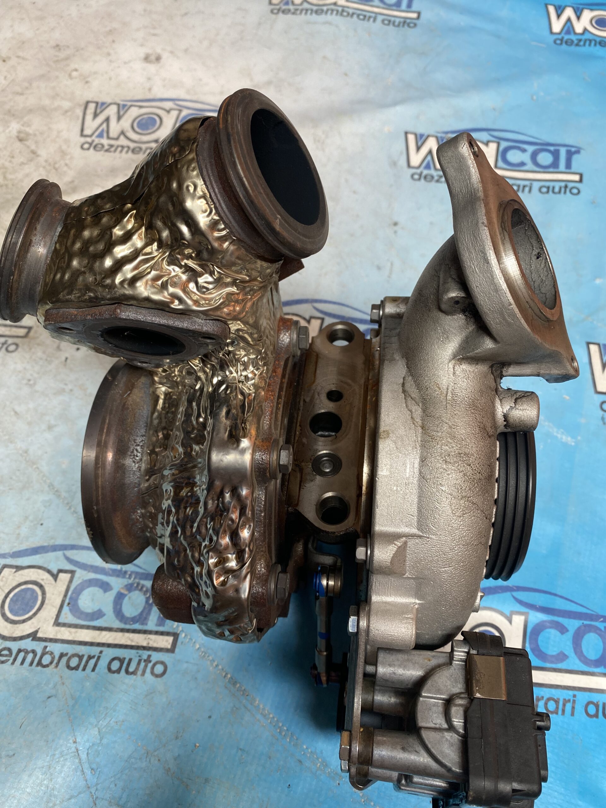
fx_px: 607
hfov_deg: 53.1
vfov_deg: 67.3
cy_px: 404
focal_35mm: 26
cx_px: 303
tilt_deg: -68.0
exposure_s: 1/50
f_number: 1.8
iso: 64
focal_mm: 4.25
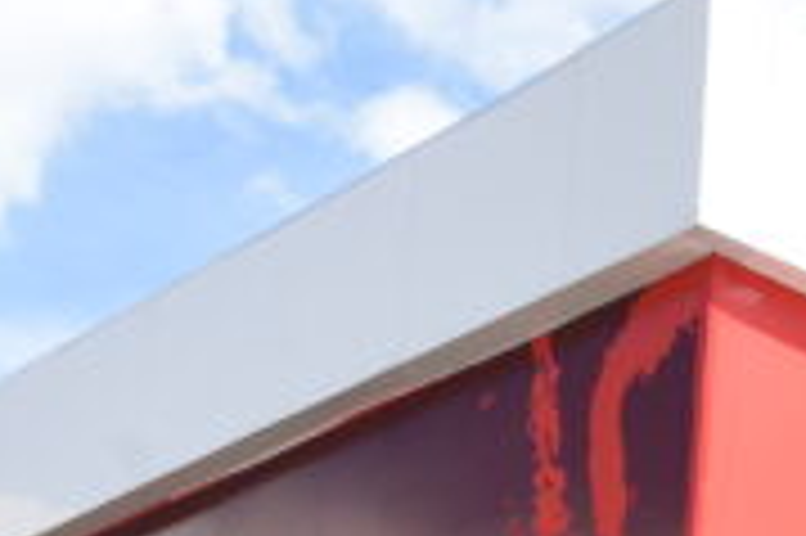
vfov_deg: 10.2
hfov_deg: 14.6
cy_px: 1013
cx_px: 1360
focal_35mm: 126
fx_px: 2818
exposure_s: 1/200
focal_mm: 22
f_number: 9
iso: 200
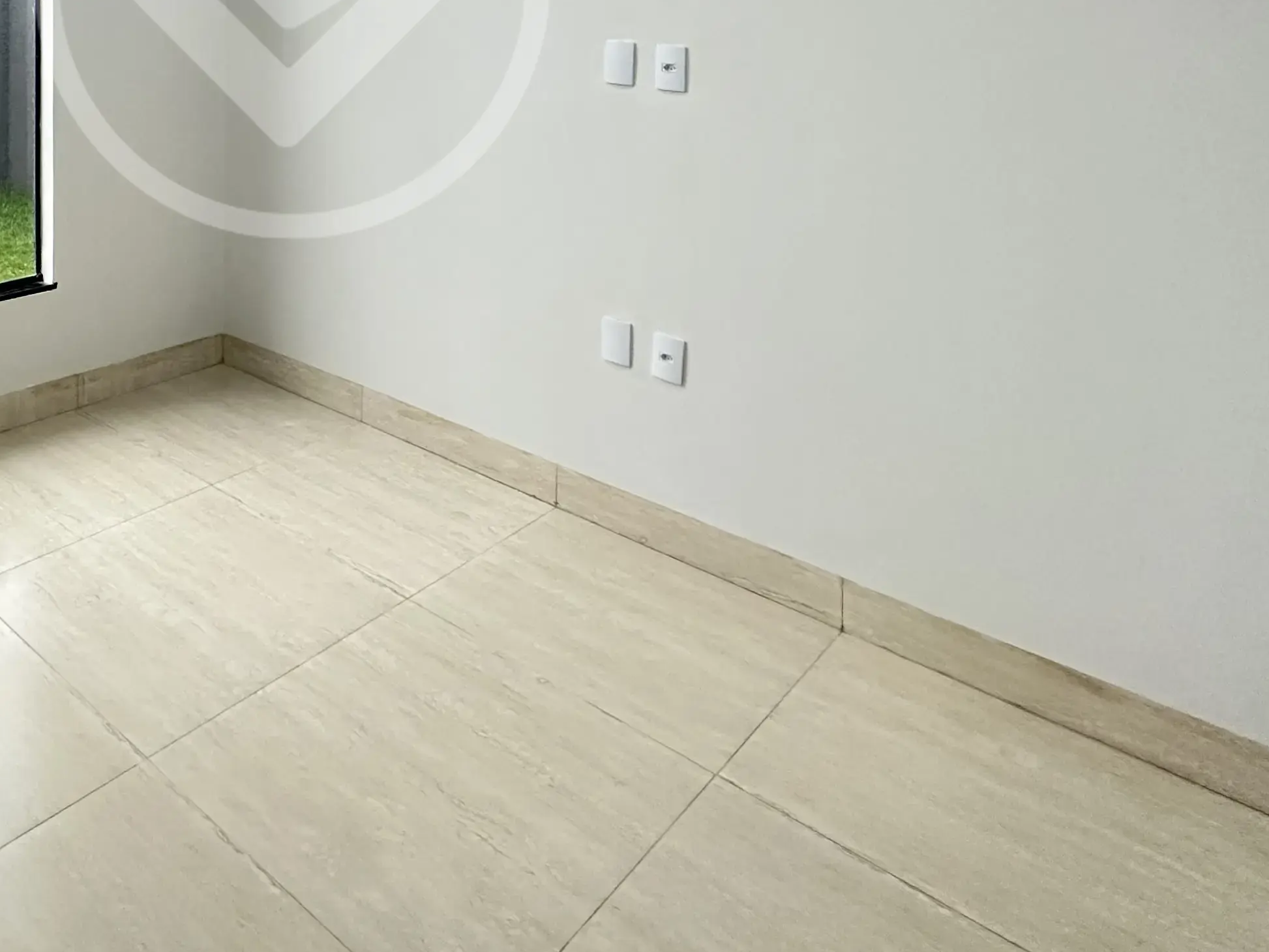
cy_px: -19
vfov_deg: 41.4
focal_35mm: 29
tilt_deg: -0.2
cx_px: 292
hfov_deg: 57.9
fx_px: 1063
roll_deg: -0.6
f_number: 2.2
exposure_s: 1/120
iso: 320
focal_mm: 2.22
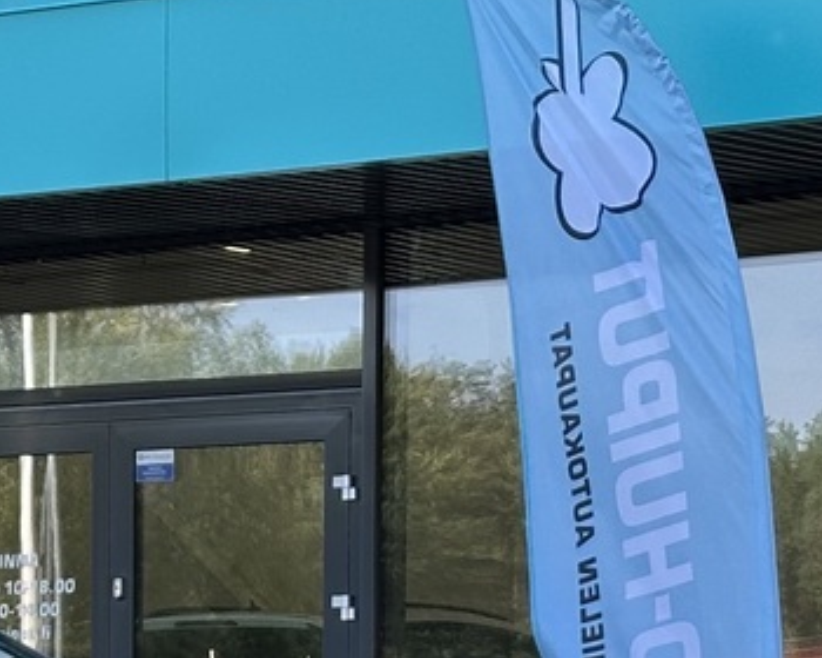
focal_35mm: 193
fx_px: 4695
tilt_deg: -3.0
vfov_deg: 7.9
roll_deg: +0.0
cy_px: 952
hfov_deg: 9.8
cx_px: -291
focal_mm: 6.86
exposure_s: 1/448
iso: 64
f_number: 1.78
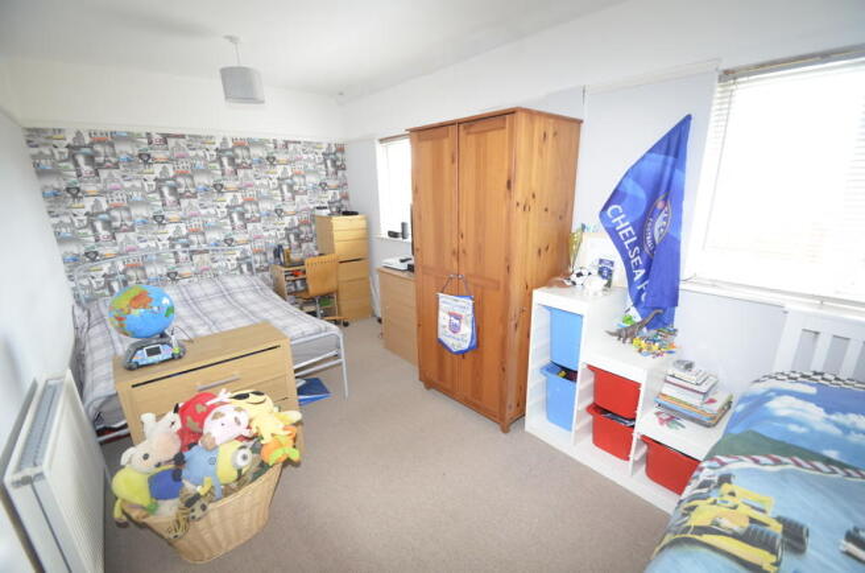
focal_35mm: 15
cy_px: 286
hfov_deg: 100.5
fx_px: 360
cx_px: 432
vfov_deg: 77.0
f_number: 4
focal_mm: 10
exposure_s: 1/60
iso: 1400
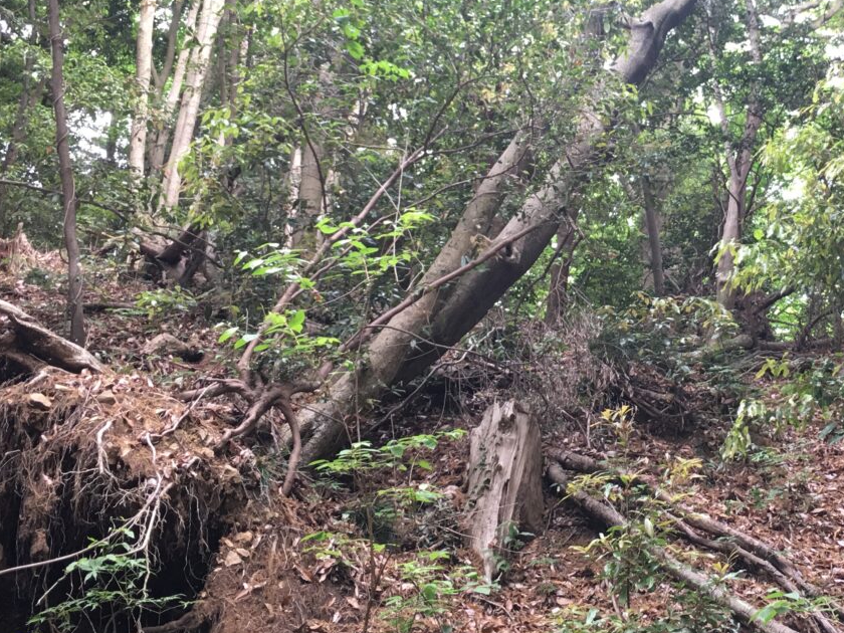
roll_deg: +4.3
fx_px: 1292
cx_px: 638
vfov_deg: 27.2
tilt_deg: +27.5
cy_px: 178
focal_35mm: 53
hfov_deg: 35.3
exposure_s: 1/15
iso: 25
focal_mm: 4.15
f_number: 2.2
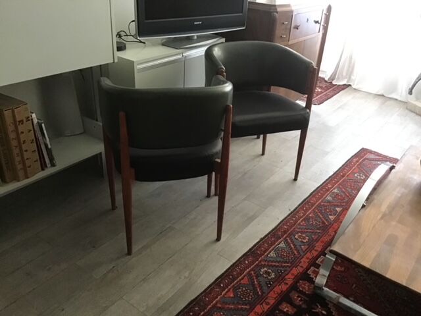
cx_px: 210
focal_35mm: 31
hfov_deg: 58.4
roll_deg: -2.7
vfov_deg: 45.4
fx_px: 377
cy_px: 158
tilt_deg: -28.5
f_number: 2.4
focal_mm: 3.3
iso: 200
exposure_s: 1/20
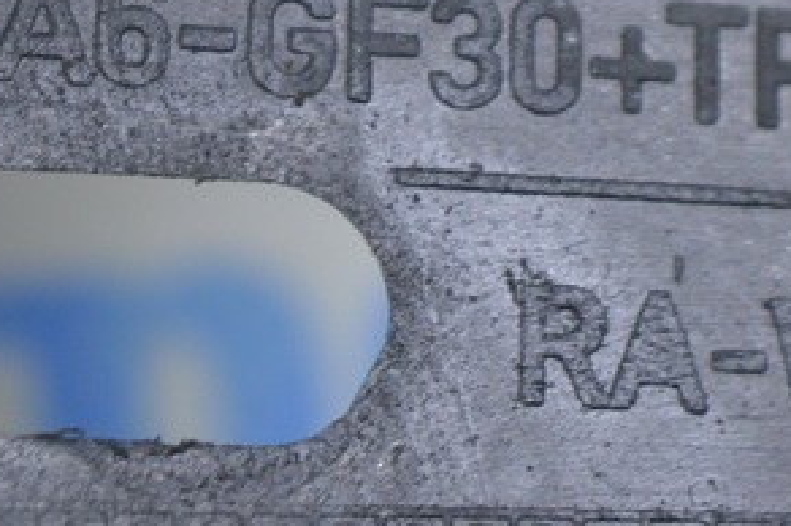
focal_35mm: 263
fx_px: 5772
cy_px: -329
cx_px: 393
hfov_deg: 7.8
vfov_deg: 5.2
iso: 400
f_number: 5.6
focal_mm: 50
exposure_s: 1/20
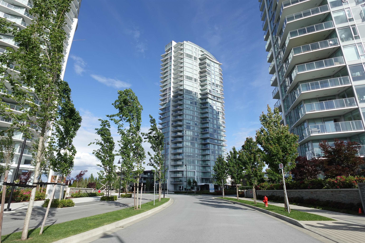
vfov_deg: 61.9
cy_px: 122
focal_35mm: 20
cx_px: 182
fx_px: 203
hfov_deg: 84.0
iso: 125
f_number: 2
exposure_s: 1/3200
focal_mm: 7.6
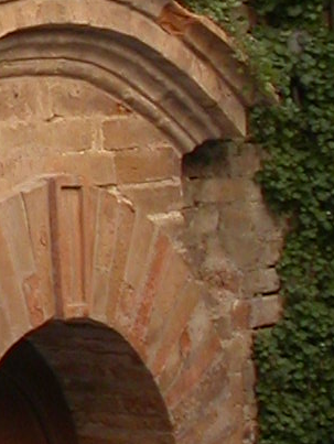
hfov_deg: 6.6
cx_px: -503
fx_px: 2749
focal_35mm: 214
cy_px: 59
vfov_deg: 9.2
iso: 100
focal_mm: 7.85
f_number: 3.7
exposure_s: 1/114
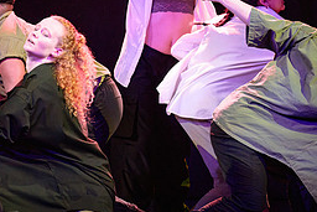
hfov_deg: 5.5
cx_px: 142
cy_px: 87
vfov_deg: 3.7
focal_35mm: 372
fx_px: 3277
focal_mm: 150
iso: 1600
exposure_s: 1/250
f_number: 2.8
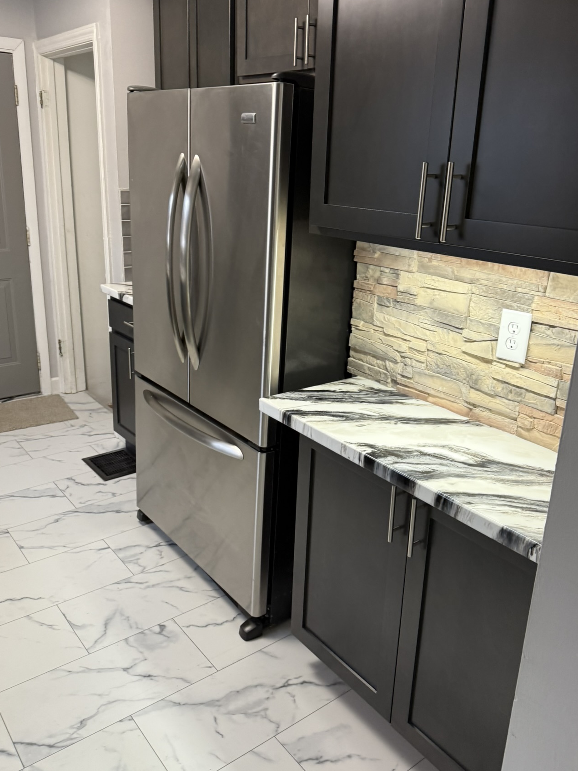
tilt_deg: -18.9
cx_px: 288
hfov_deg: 48.2
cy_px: 365
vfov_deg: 61.6
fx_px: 646
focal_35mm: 29
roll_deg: -2.4
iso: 200
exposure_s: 1/60
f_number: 1.78
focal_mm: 6.76
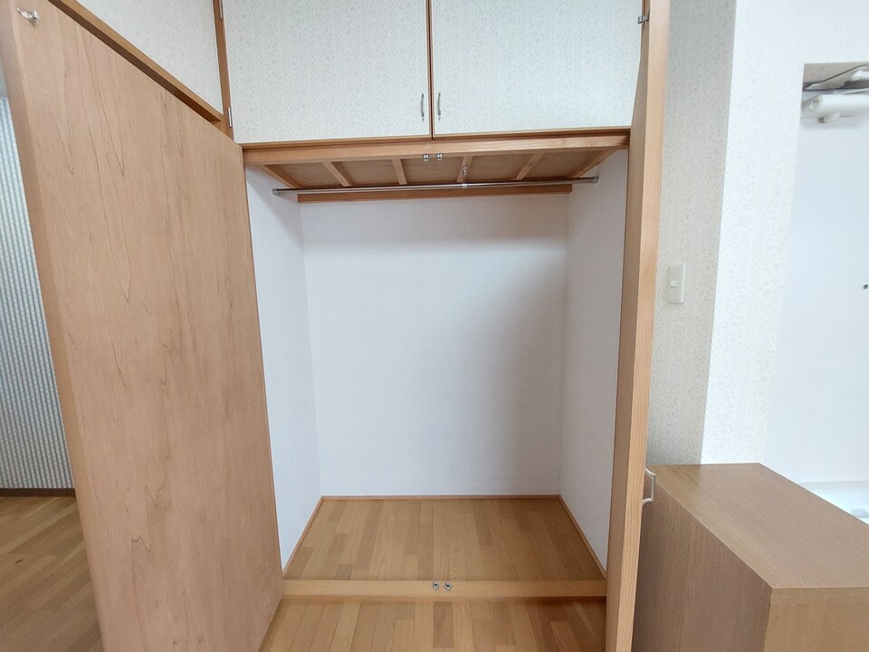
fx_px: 326
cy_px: 326
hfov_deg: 106.2
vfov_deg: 89.9
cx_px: 434
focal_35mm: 13
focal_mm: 1.74
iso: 320
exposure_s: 1/60
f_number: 2.2
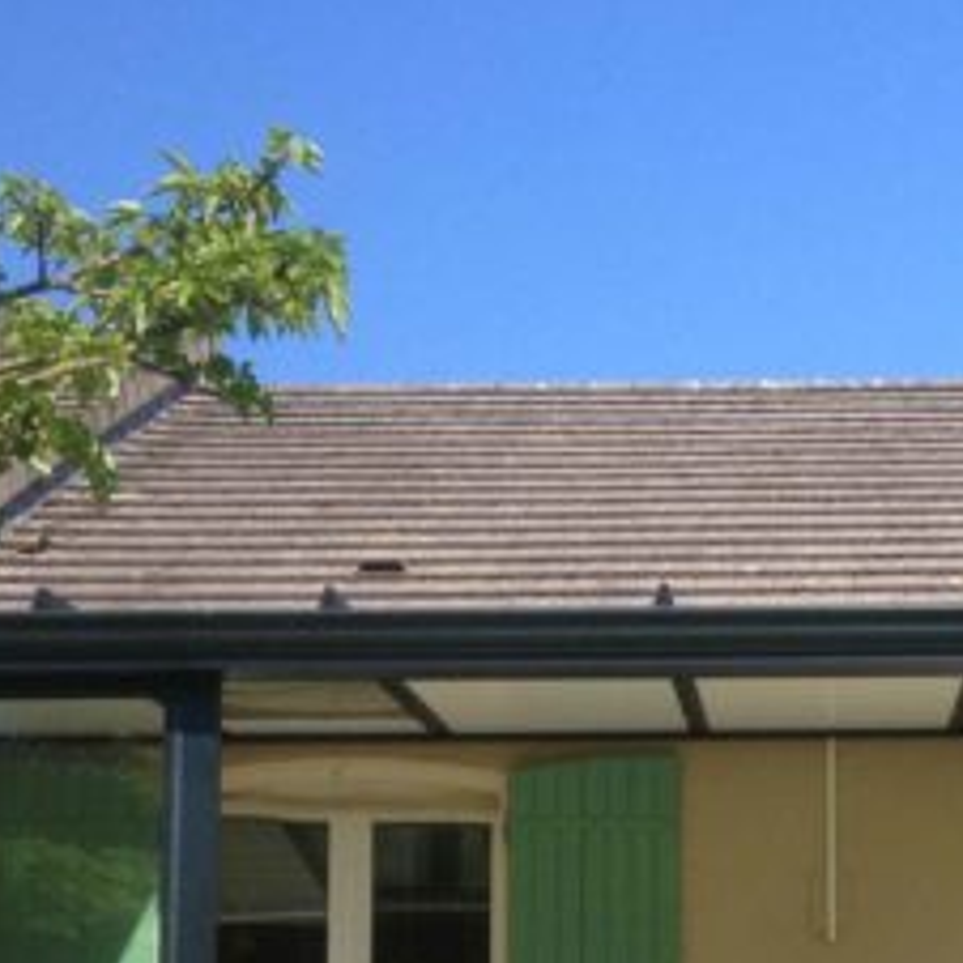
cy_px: 980
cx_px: 801
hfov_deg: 16.4
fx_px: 3305
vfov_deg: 16.2
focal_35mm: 105
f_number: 2.4
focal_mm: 4.28
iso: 50
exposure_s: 1/665
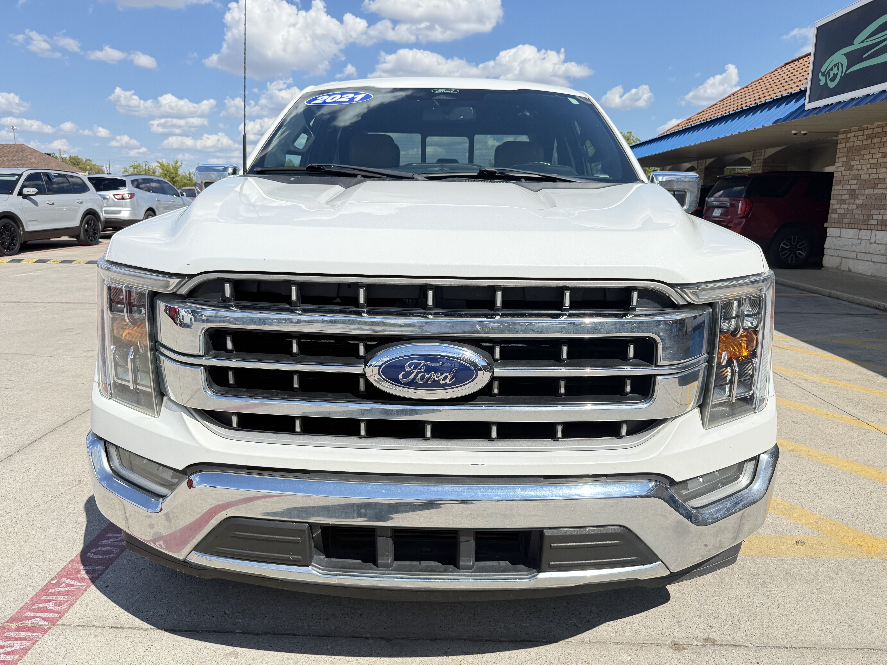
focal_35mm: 24
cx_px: 444
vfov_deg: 56.8
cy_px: 332
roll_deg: -0.8
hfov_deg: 71.6
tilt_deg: -11.1
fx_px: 615
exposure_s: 1/3759
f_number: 1.78
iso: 100
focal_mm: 6.76
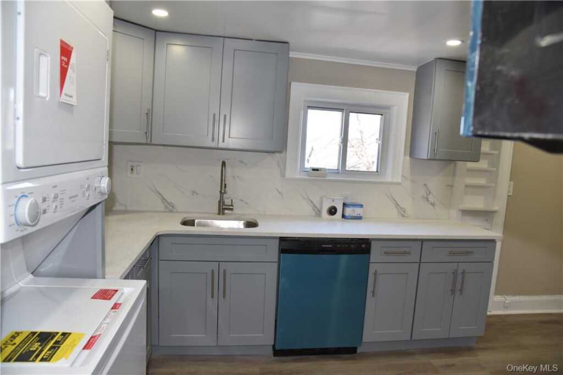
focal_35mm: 24
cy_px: 188
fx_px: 375
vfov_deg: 53.1
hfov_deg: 73.7
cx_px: 282
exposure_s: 1/125
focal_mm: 24
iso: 720
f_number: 5.6
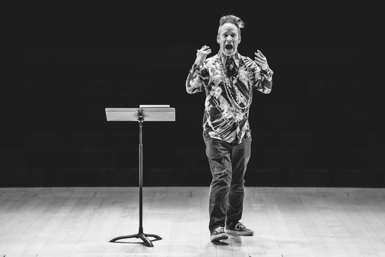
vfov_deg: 10.8
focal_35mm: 127
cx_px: 192
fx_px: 1358
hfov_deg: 16.1
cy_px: 128
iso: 250
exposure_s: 1/160
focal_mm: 85
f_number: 1.4
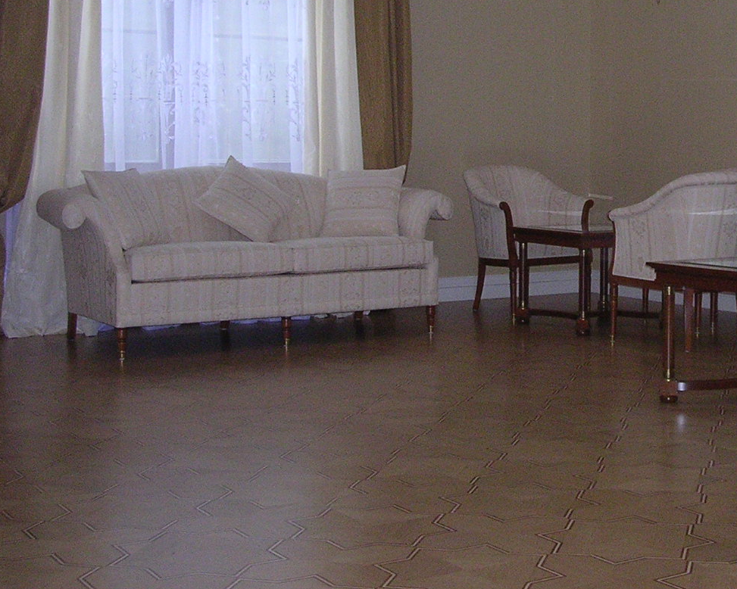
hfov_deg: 30.4
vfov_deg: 24.7
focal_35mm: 61
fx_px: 1330
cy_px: 146
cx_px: 566
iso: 371
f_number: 2.8
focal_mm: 5.8
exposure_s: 1/60.1
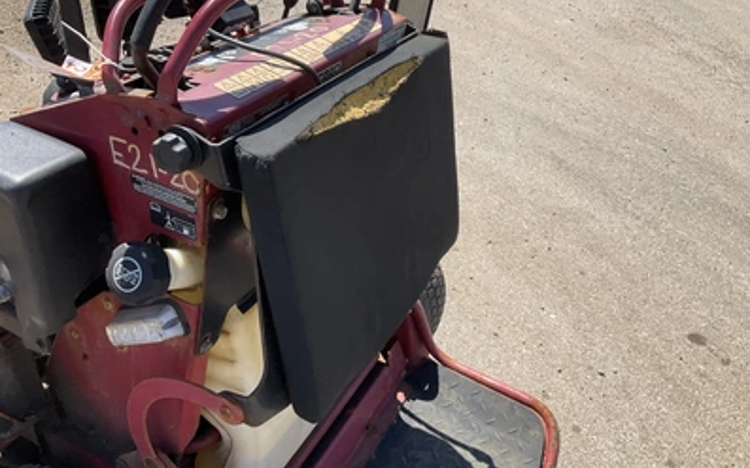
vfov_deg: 40.6
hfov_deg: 61.2
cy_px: 223
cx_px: 374
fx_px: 634
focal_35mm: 31
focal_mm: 3
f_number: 1.8
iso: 25
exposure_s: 1/1098
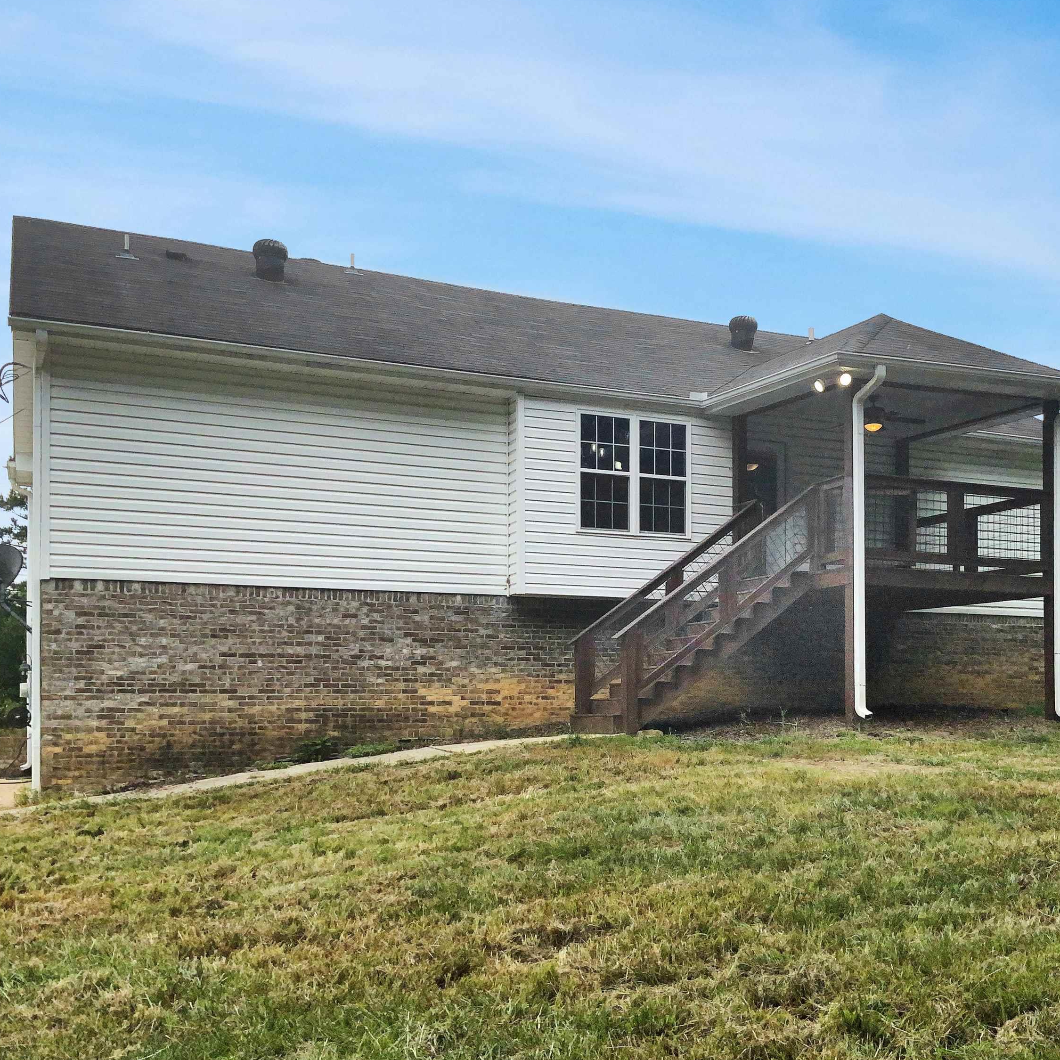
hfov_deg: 47.0
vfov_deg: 47.2
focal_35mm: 35
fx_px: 1213
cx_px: 627
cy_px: 521
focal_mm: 3
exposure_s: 1/1279
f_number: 1.8
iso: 16
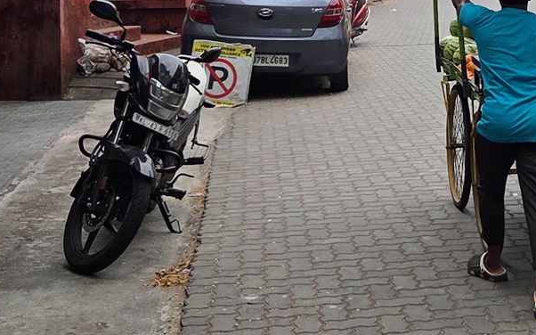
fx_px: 1183
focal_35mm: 81
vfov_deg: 15.6
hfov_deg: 24.6
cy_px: -51
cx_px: 510
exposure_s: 1/3282
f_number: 1.8
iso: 80
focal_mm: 5.4
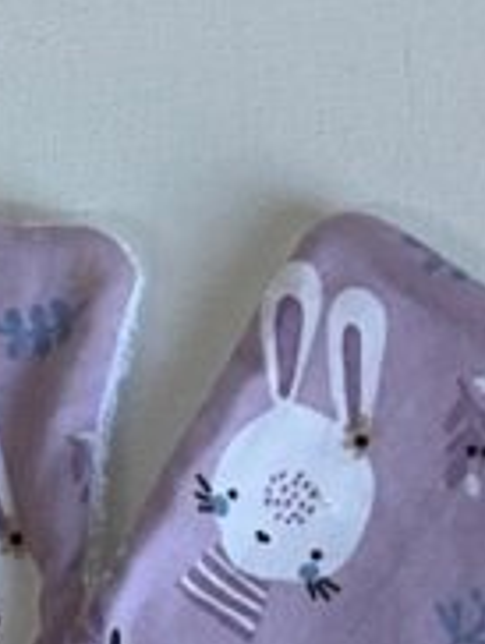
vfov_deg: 10.8
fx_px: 3038
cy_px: 1408
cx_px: -223
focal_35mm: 163
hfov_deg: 8.9
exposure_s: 1/100
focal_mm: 3
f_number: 1.8
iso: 20
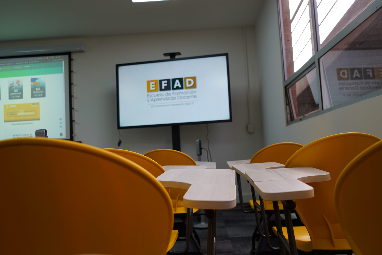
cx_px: 191
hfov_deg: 58.7
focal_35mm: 32
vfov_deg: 41.1
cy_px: 128
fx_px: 340
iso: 200
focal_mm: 32
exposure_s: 1/60
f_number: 4.5
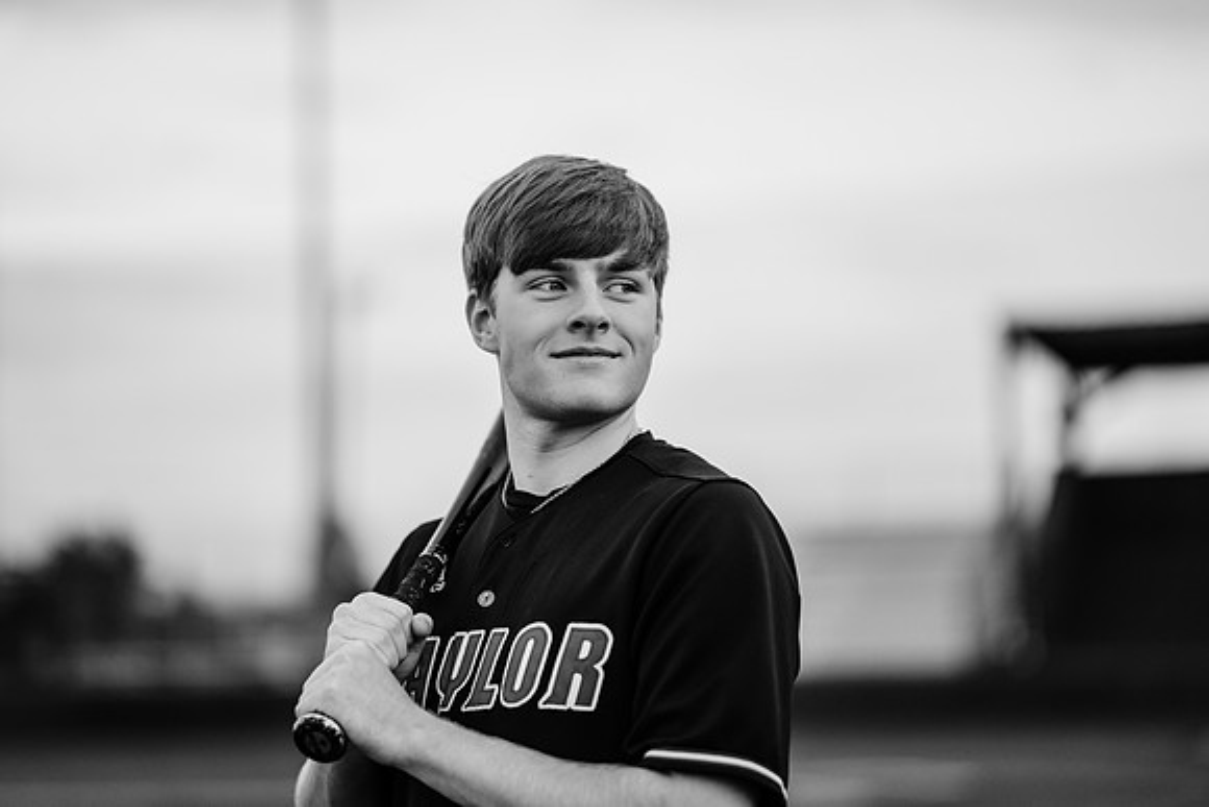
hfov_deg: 23.9
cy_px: 404
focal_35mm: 85
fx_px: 2855
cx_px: 604
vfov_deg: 16.1
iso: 800
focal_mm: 85
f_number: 1.4
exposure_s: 1/2500
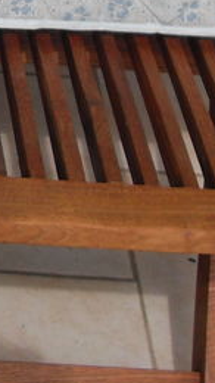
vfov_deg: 13.4
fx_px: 1573
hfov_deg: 7.5
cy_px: -103
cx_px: -227
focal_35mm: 155
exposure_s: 1/125
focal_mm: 6.3
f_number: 8.9
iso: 80
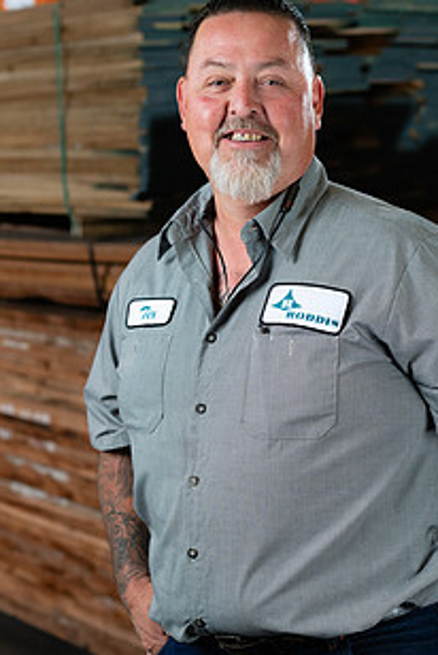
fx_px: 2258
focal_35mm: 124
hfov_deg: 11.1
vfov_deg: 16.5
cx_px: 276
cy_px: 393
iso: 400
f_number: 5.6
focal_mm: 85
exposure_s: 1/60
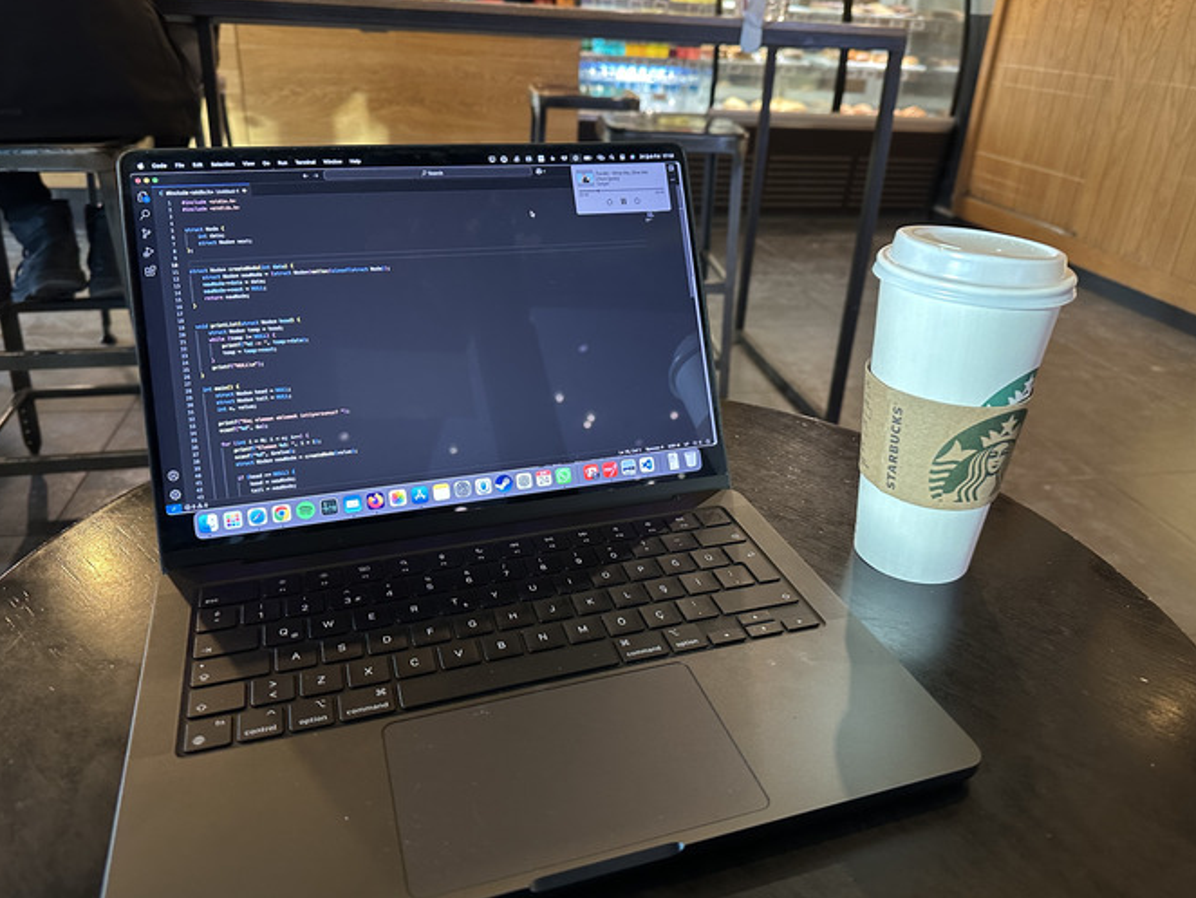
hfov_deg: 69.4
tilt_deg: -24.2
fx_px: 864
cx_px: 598
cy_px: 441
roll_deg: -2.7
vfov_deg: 54.9
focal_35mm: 25
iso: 320
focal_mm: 6.86
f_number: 1.78
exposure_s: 1/50
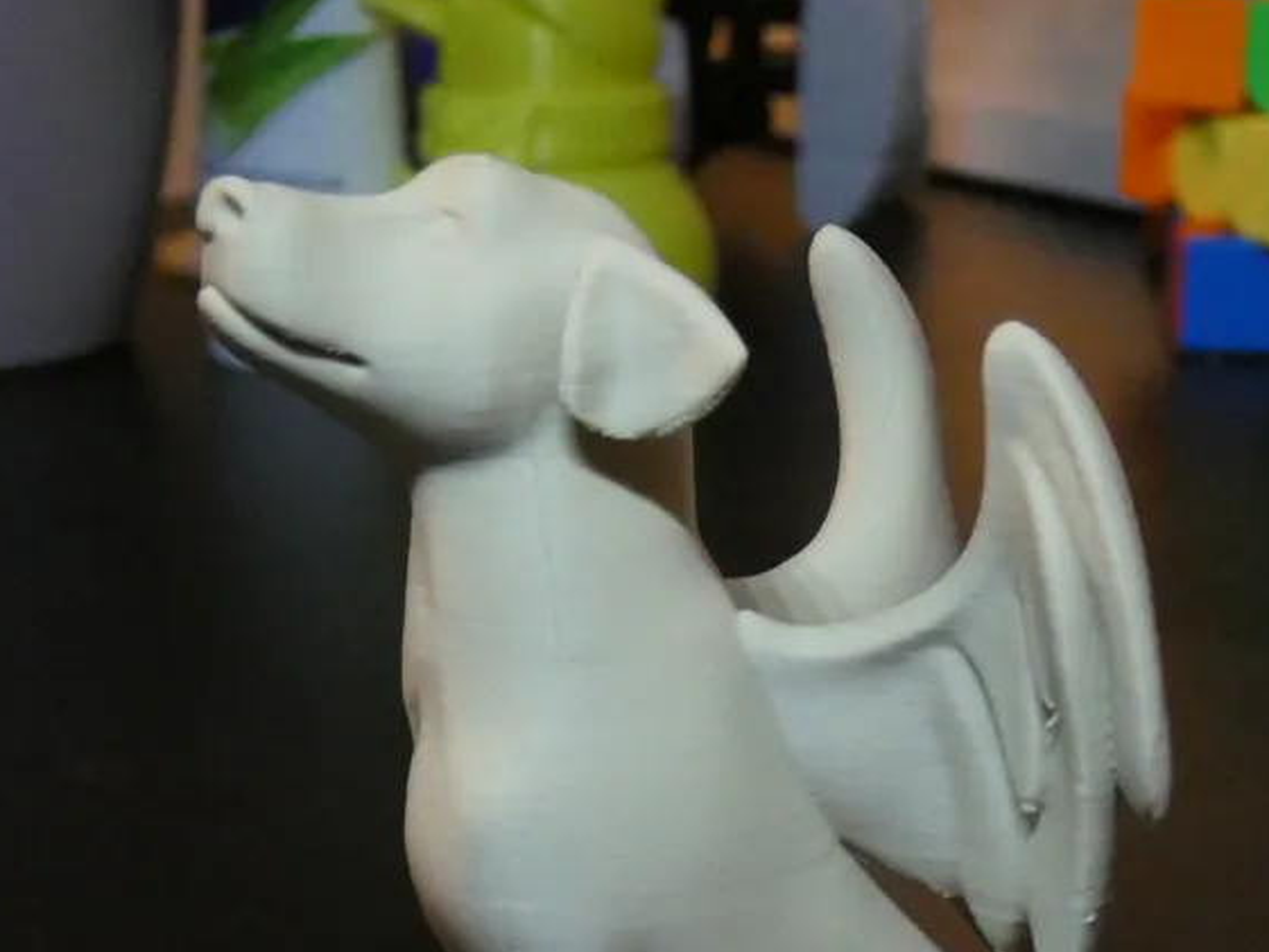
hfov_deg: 23.7
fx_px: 3007
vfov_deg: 17.8
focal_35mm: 82
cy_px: 769
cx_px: 819
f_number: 3.8
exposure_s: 1/20
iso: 1600
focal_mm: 8.2
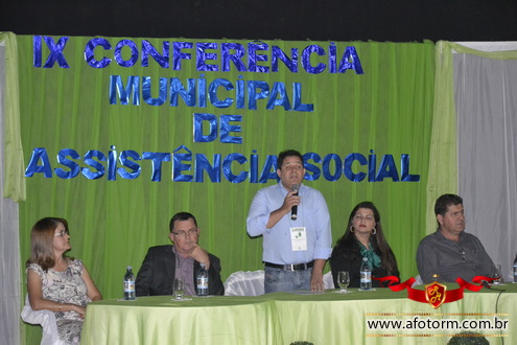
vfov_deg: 11.4
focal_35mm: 120
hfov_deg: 17.1
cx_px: 258
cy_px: 172
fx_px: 1723
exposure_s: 1/60
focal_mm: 80
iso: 3200
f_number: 5.6
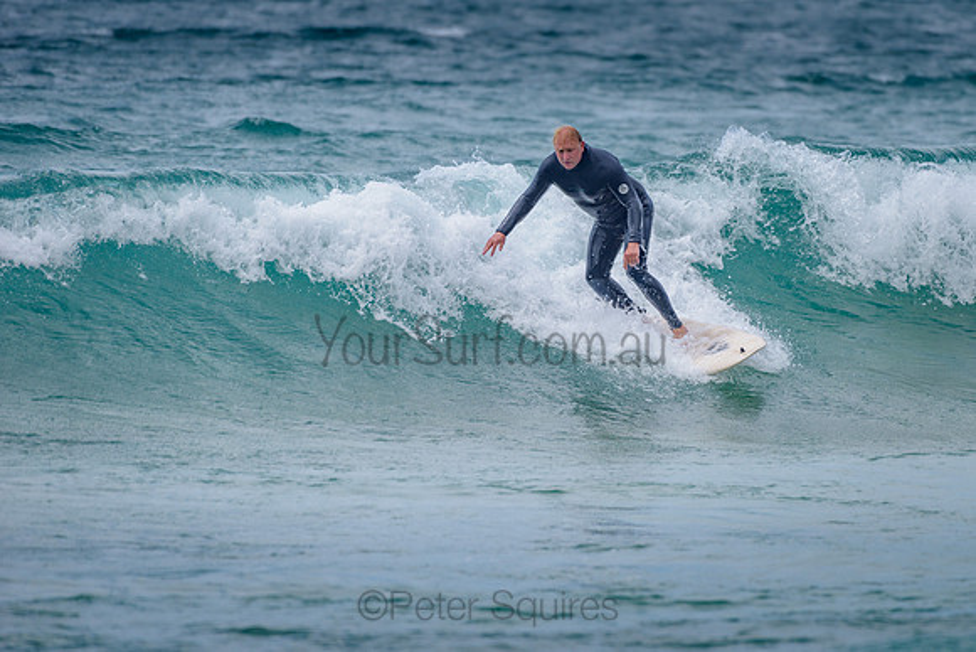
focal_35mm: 613
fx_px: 16620
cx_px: 598
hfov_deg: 3.4
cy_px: 283
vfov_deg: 2.2
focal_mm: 500
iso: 200
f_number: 5.6
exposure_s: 1/2000
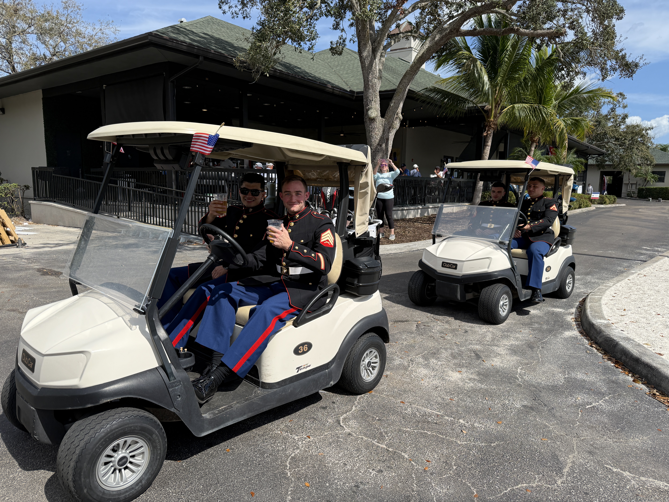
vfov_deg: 56.8
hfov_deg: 71.6
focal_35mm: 24
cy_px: 251
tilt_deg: -7.5
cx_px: 334
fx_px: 464
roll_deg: -1.2
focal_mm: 6.76
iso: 125
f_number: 1.78
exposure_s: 1/4673
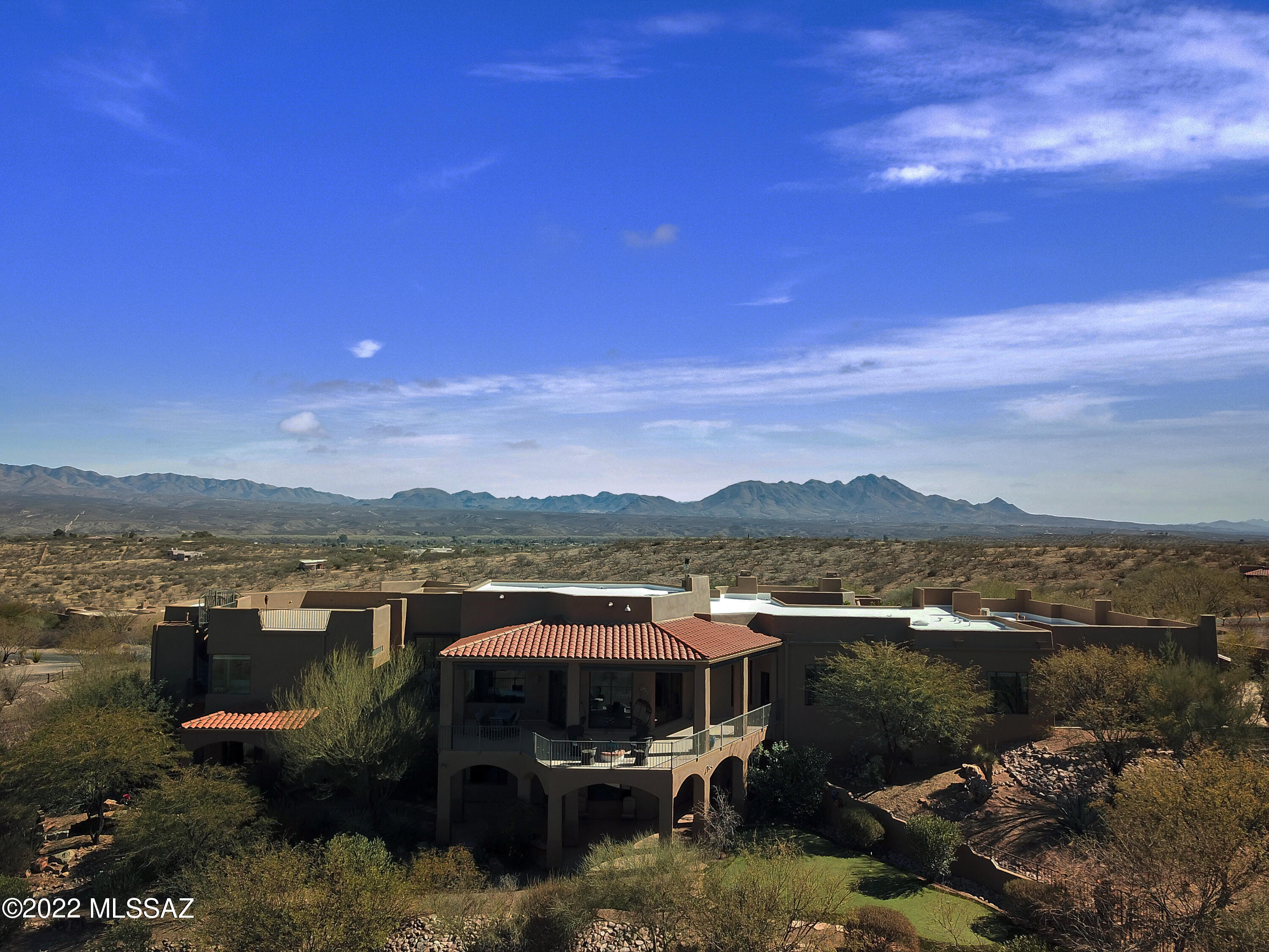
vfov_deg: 53.1
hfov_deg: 67.3
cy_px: 476
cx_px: 634
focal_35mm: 26
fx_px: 953
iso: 100
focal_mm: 4.7
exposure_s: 1/192
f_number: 2.2
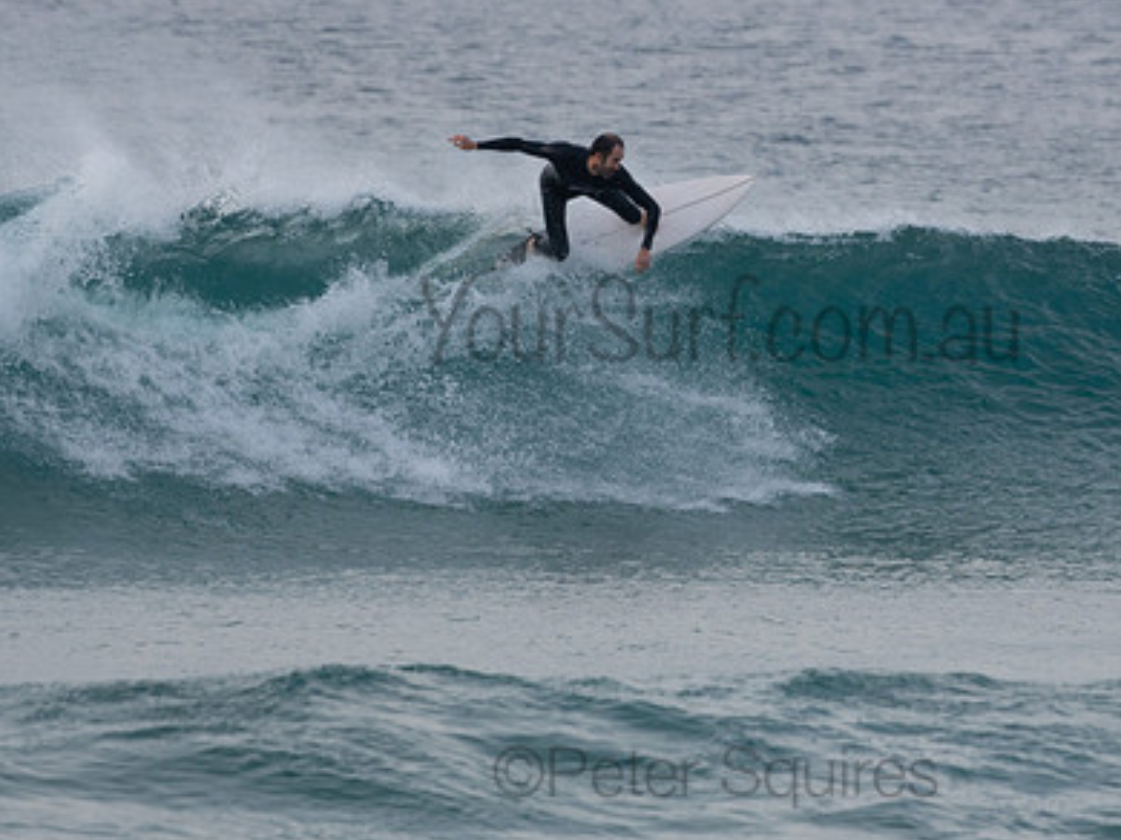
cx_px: 716
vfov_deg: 2.2
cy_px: 295
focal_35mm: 687
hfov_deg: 2.9
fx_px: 22234
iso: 560
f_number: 5.6
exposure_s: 1/1600
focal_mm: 320
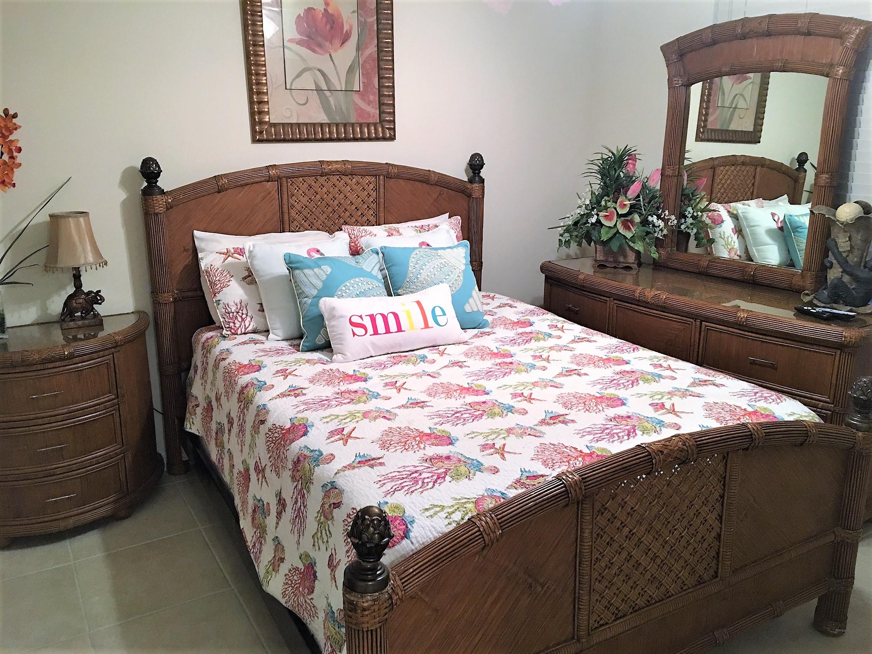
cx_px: 436
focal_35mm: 29
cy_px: 327
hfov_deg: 61.7
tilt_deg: -14.0
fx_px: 731
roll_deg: +0.2
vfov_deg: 48.2
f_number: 2.2
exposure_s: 1/8
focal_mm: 4.15
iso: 80
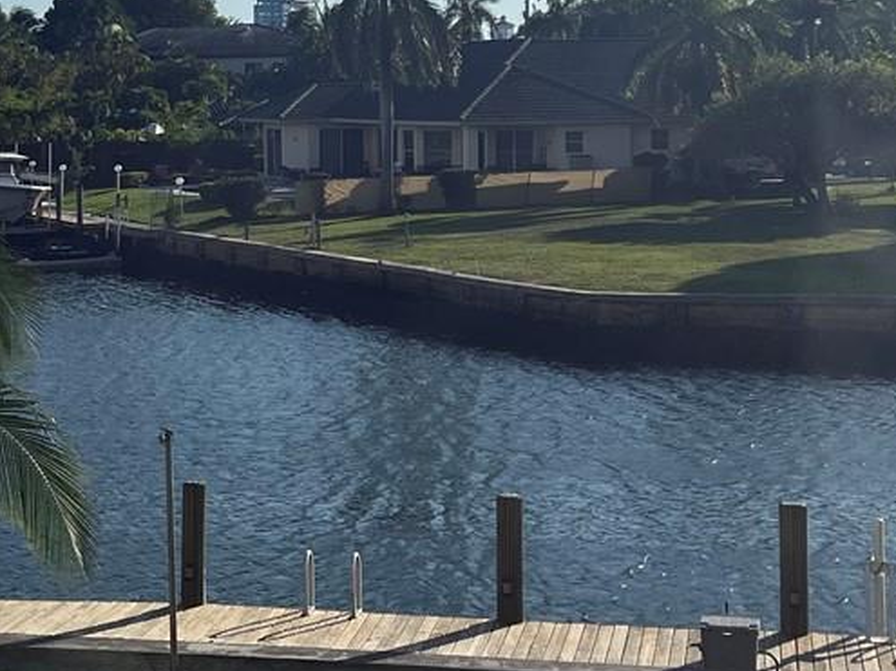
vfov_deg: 17.4
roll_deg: +0.4
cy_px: 116
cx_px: 257
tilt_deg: -1.0
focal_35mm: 84
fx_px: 2174
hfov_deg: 23.1
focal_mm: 5.7
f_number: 1.5
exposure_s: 1/4444
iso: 50
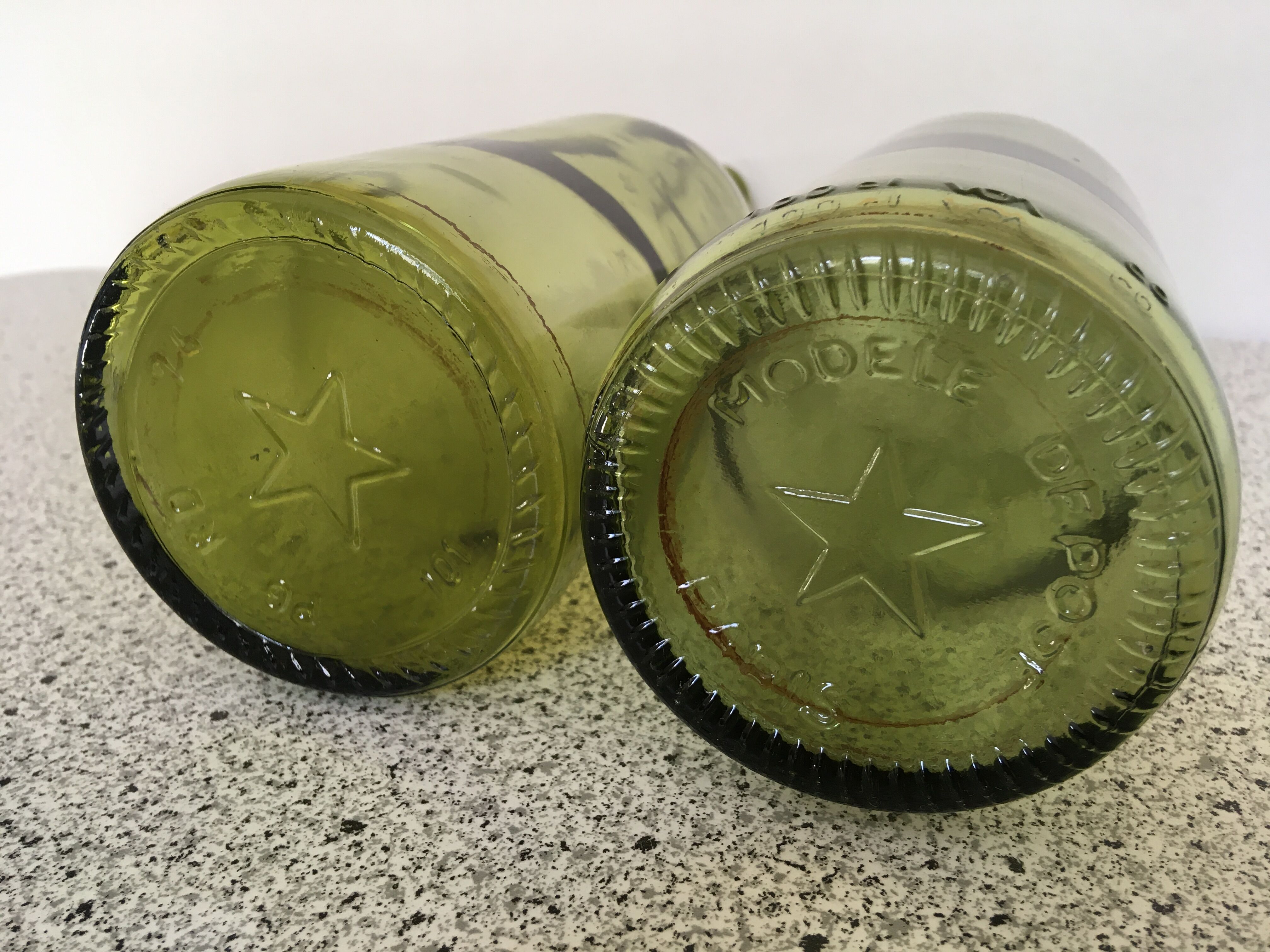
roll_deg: +1.0
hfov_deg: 61.7
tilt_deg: -22.1
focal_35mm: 29
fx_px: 1064
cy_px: 476
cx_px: 635
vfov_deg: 48.2
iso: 25
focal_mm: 4.15
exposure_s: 1/33
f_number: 2.2
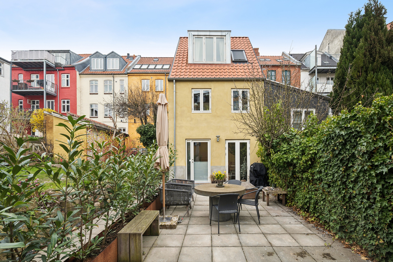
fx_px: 180
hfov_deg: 95.0
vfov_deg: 72.1
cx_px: 196
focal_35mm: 16
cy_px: 131
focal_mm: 16.5
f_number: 6.3
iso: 100
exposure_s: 1/125
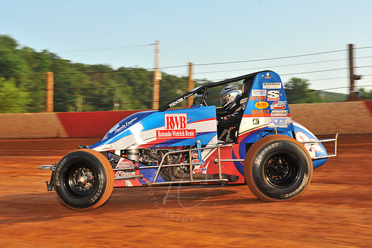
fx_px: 723
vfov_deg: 19.4
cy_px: 124
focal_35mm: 70
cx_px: 186
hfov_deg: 28.9
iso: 500
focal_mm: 70
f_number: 10
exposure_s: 1/320
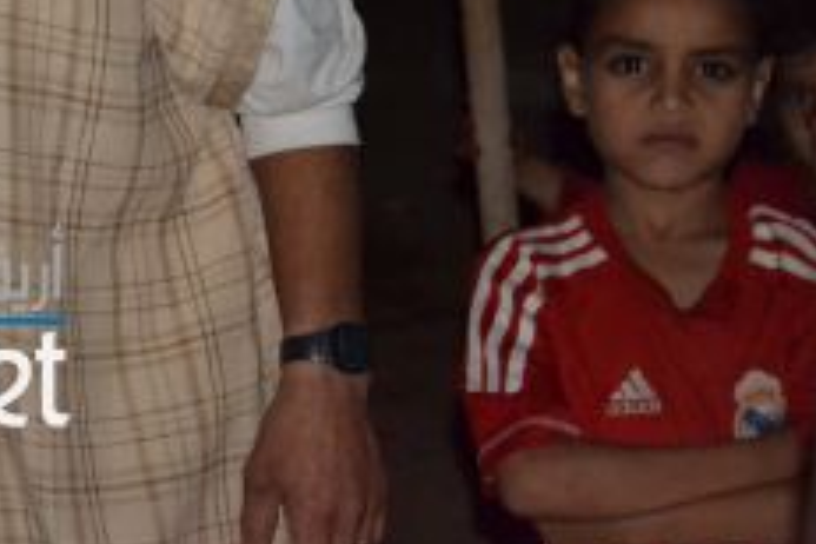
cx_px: -198
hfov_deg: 9.4
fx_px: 4896
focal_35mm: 216
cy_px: -155
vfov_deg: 6.3
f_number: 5.6
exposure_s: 1/60
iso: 3200
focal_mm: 52
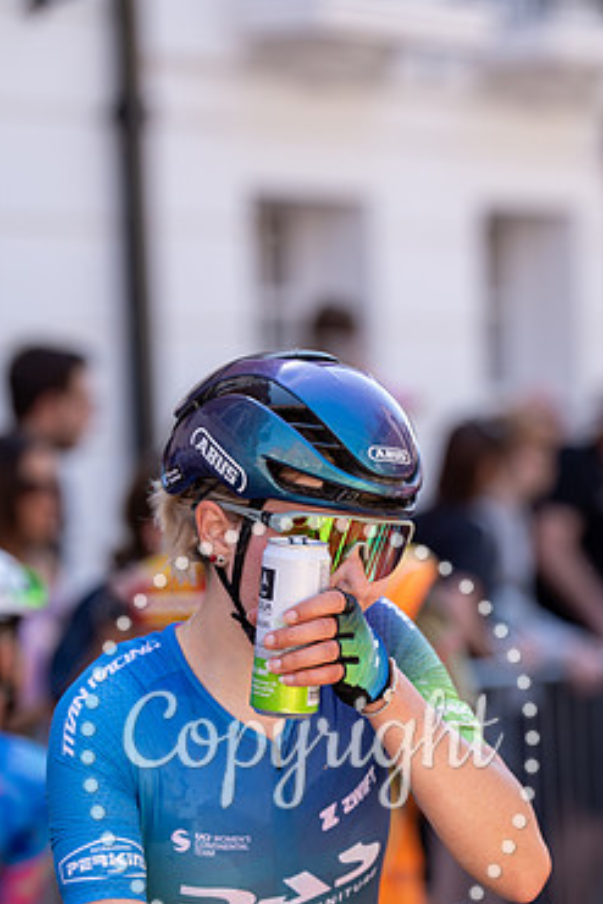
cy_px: 538
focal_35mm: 175
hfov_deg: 7.9
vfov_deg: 11.7
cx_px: 356
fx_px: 4392
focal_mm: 144
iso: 100
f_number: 3.5
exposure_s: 1/400
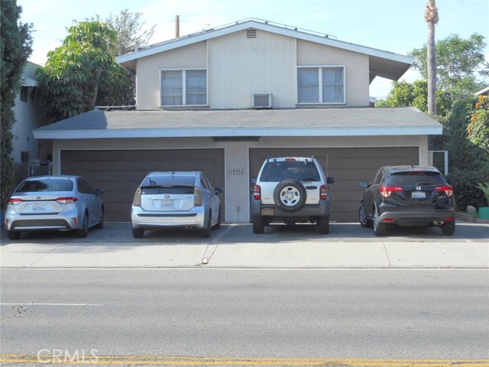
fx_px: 946
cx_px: 244
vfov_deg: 21.9
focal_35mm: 67
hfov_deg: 29.0
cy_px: 184
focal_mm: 12
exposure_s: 1/250
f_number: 5.3
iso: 110
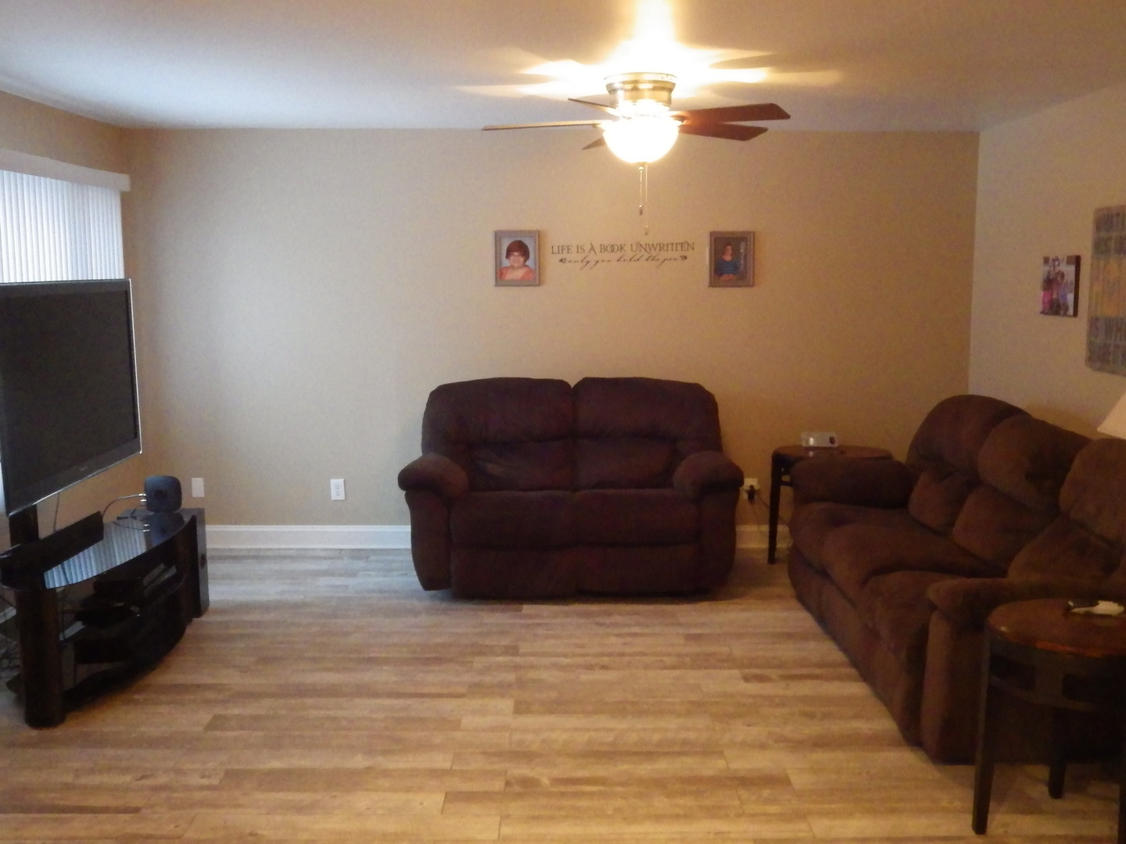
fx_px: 1106
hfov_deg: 54.0
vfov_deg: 41.8
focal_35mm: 34
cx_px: 563
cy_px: 422
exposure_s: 1/50
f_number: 3.4
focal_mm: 6.2
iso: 2500
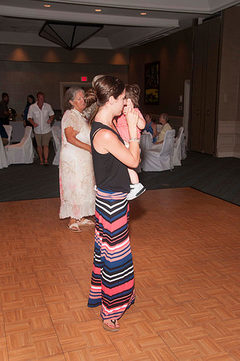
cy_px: 180
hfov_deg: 34.1
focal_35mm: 39
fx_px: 391
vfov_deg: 49.6
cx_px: 120
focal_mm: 26
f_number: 5.6
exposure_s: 1/60
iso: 400
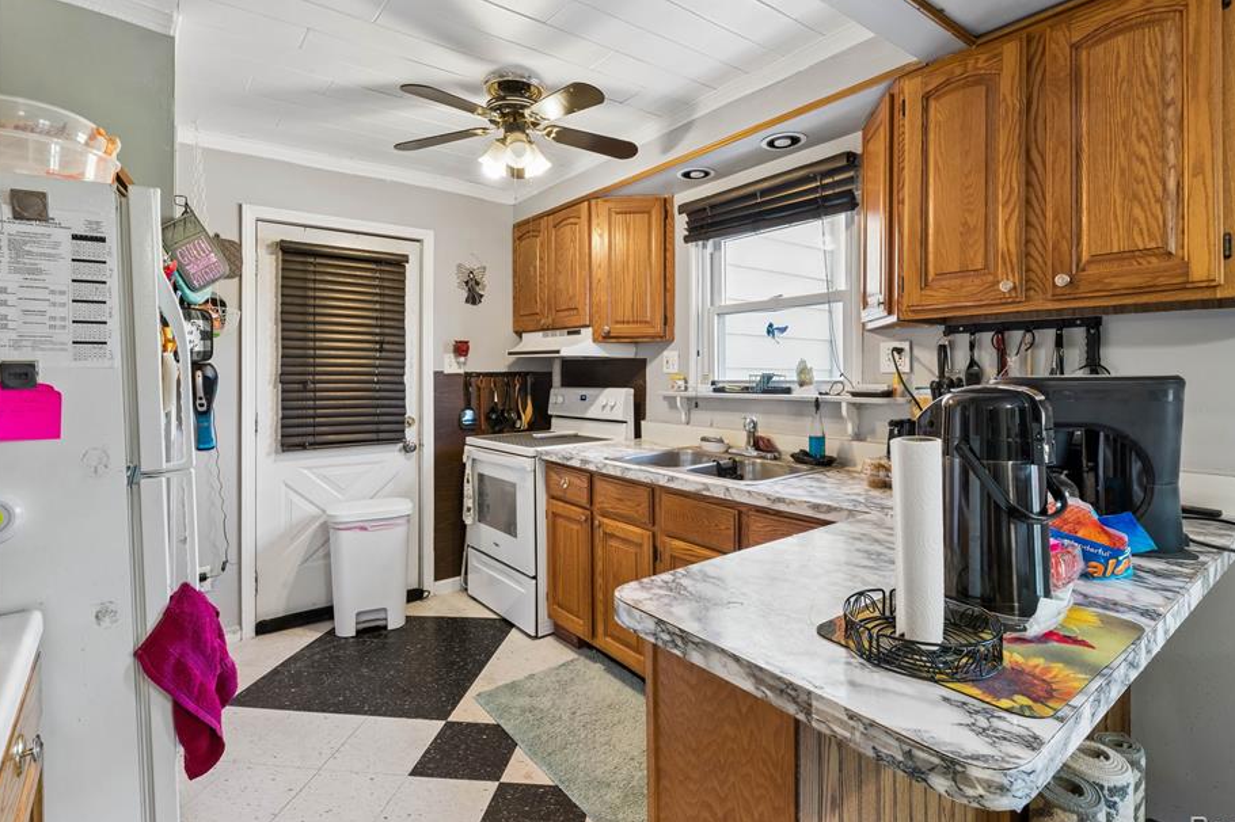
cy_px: 387
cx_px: 632
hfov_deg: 90.0
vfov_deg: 67.3
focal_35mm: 18
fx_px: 617
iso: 400
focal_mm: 16
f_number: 14
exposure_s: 1/1.67
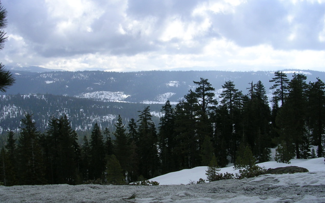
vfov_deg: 31.2
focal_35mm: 41
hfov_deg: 48.2
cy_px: 95
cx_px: 160
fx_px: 363
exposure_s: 1/378
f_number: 5.6
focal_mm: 5.8
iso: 50
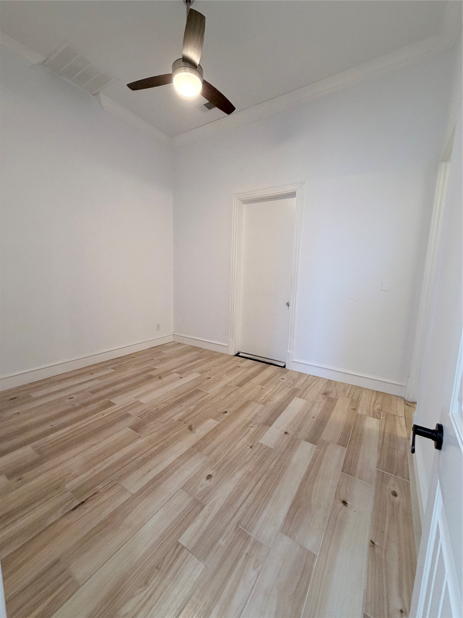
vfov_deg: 102.1
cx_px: 232
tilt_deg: -8.3
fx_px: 250
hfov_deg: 85.7
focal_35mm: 14
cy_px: 309
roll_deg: -0.9
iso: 250
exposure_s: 1/60
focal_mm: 2.22
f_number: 2.2
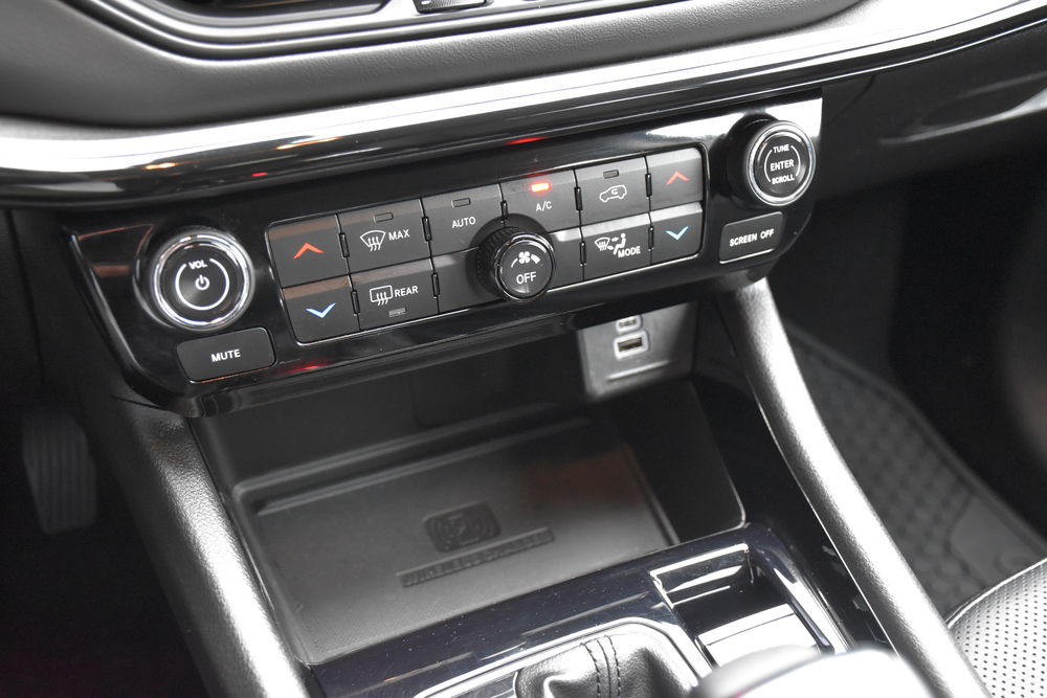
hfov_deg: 49.5
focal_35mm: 39
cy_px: 349
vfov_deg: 34.2
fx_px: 1134
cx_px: 524
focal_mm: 26
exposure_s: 1/40
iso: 3200
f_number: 3.8
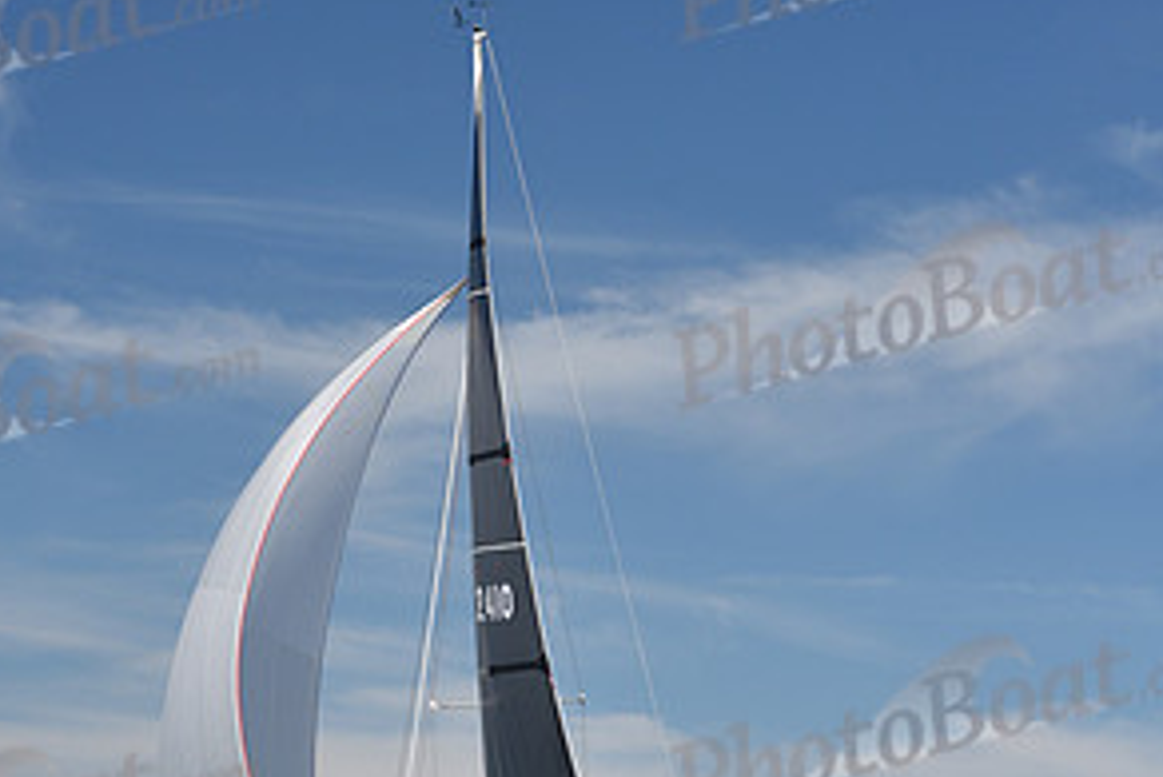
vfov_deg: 9.9
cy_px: 570
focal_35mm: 139
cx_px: 468
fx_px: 4492
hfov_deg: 14.7
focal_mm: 70
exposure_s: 1/500
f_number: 7.1
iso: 200
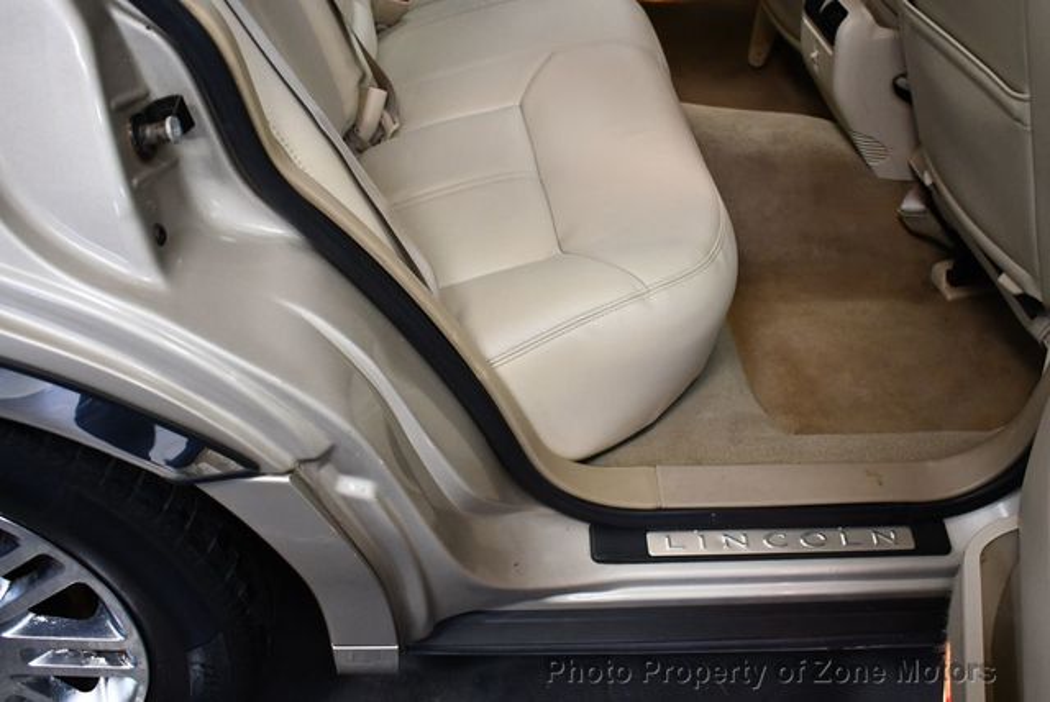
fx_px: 1051
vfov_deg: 36.9
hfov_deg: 53.1
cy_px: 351
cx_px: 525
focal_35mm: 36
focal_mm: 18
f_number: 3.5
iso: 1250
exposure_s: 1/125
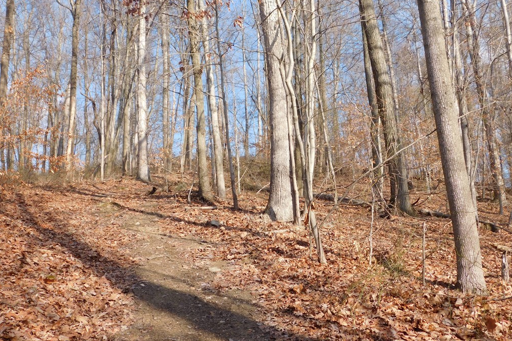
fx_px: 597
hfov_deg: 46.4
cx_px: 255
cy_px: 166
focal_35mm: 42
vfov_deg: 31.9
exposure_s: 1/500
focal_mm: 7.1
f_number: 3.6
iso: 125
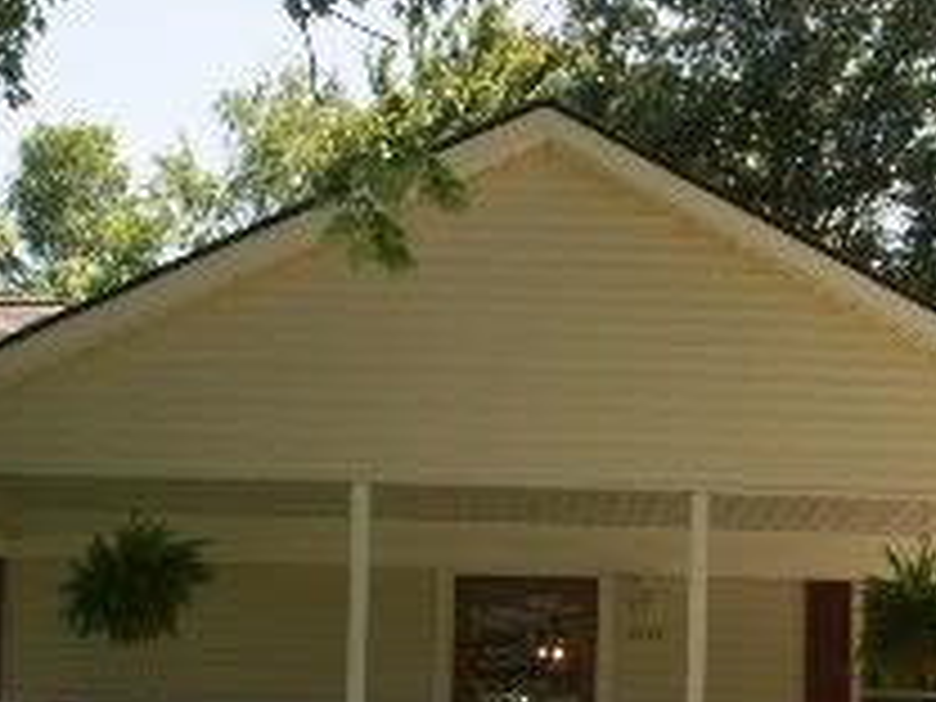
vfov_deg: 17.0
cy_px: 603
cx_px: 598
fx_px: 2325
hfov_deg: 22.7
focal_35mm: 86
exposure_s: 1/200
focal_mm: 7.2
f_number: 5.6
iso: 100
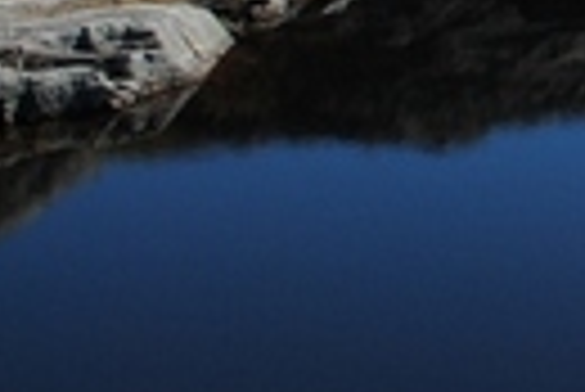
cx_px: 1152
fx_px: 2033
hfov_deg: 14.0
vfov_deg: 10.3
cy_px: -327
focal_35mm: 125
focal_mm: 18
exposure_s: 1/320
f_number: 9
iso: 100
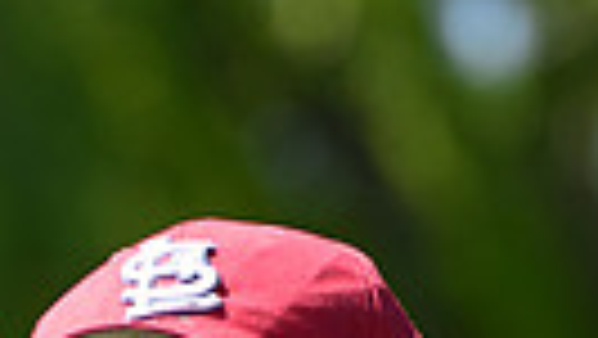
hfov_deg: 2.4
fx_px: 14502
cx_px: 142
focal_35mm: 914
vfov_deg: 1.3
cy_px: 933
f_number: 5.6
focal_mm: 200
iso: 200
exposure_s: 1/500
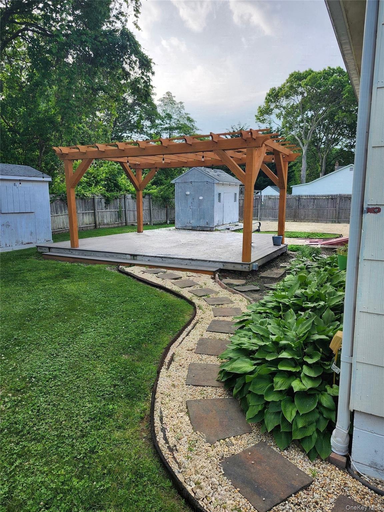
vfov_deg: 73.9
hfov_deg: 58.9
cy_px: 256
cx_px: 192
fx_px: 340
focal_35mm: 23
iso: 25
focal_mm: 5.54
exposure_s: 1/611
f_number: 1.8
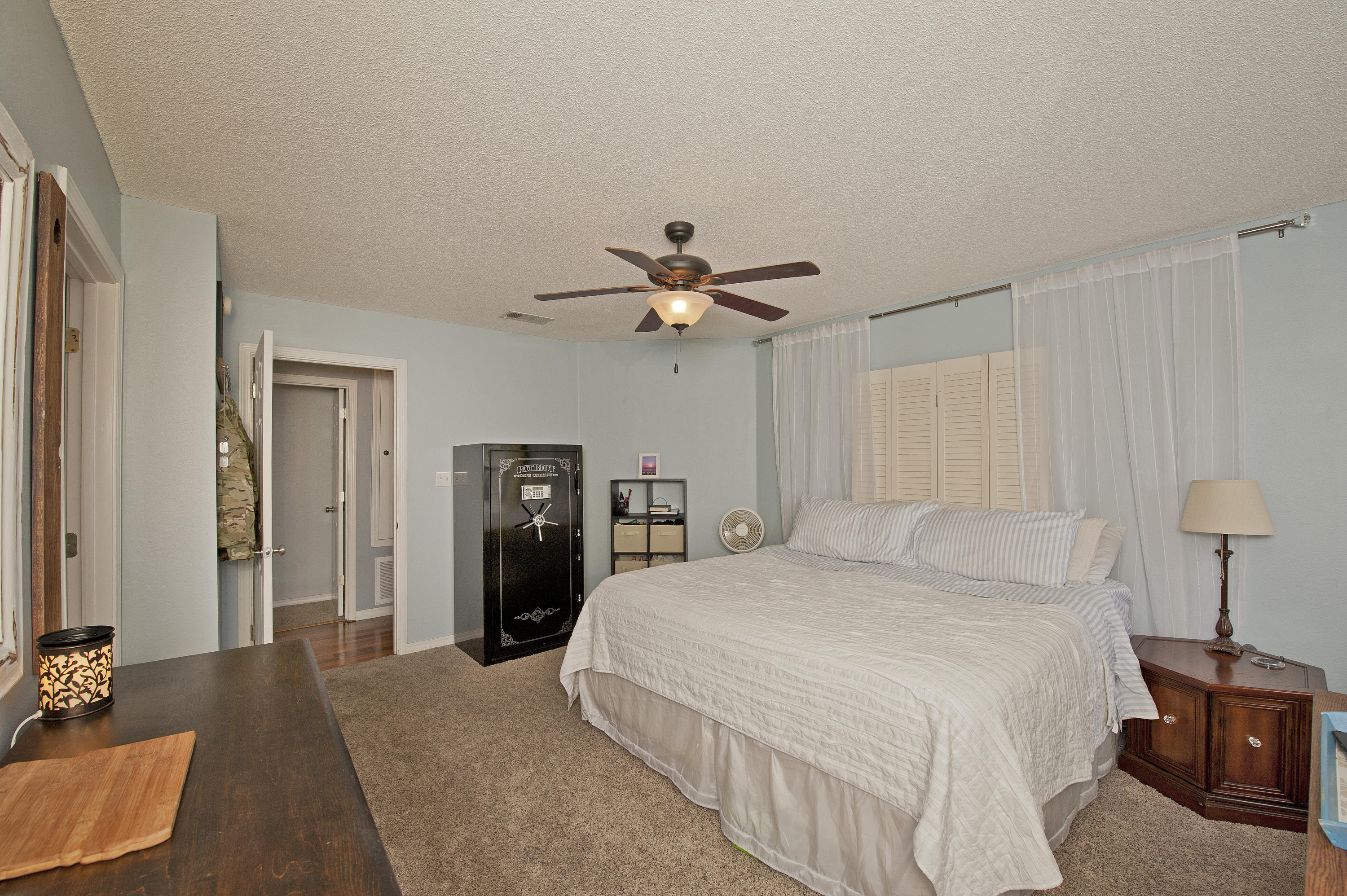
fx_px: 523
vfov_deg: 81.1
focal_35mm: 14
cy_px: 448
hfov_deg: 104.3
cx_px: 674
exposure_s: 1/160
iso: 320
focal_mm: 14
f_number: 7.1
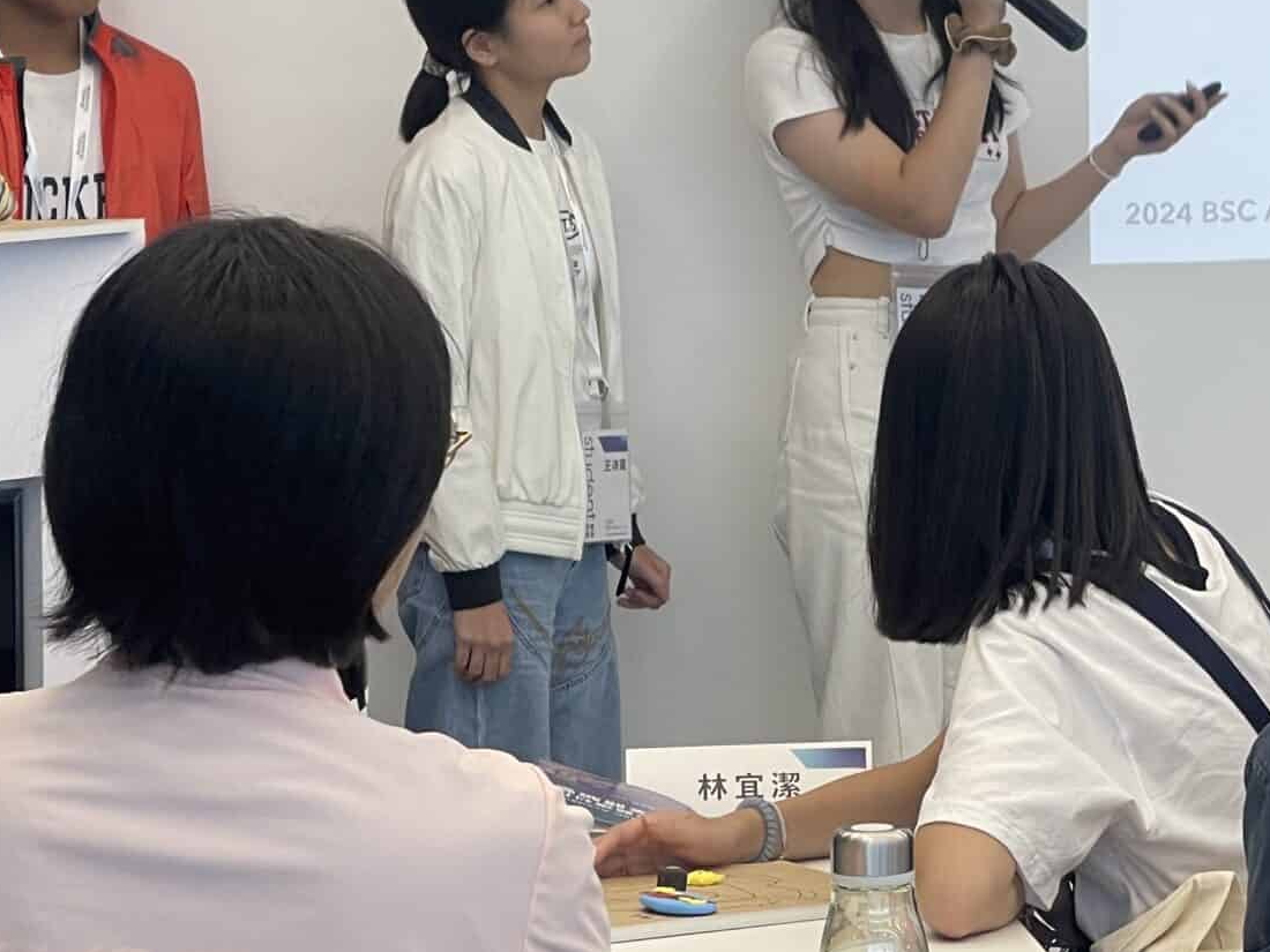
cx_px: 1082
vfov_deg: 9.9
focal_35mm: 149
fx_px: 5467
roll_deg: +0.9
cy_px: 44
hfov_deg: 13.2
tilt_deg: -0.2
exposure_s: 1/99
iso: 50
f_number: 2.2
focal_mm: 7.5
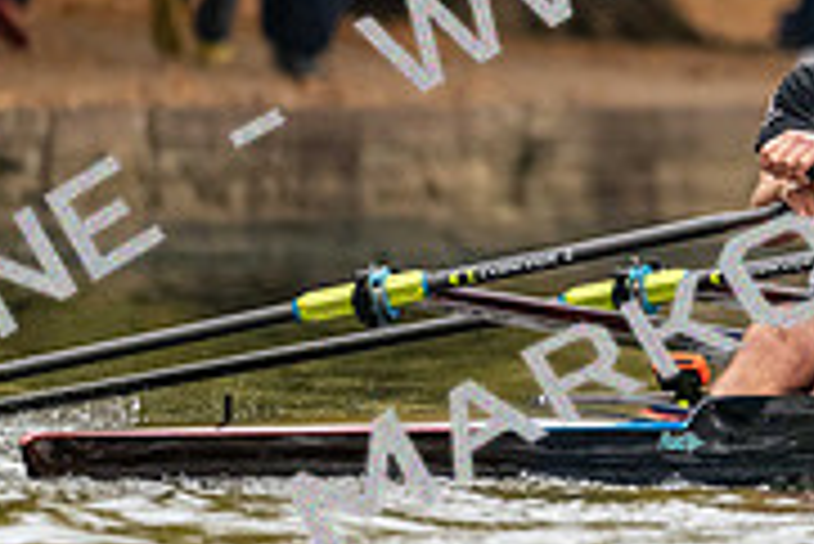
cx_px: 913
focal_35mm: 1282
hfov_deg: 1.6
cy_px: 106
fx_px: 29010
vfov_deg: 1.1
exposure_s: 1/2500
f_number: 4.5
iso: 2800
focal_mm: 400
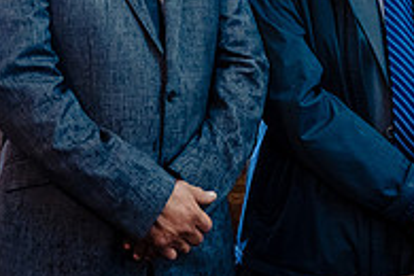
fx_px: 1196
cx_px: 206
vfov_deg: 13.0
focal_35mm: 104
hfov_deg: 19.6
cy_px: -14
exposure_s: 1/100
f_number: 3.5
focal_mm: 35
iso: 2000
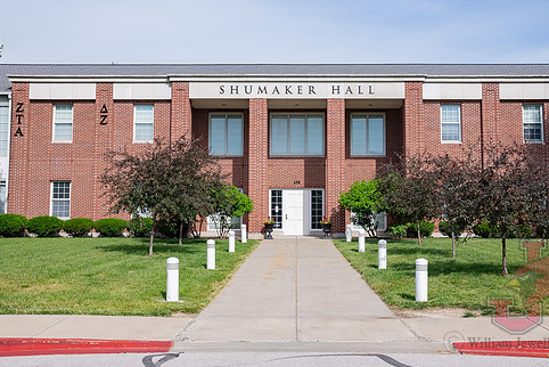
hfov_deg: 43.6
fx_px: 687
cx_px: 289
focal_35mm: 45
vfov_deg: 29.9
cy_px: 157
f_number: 13
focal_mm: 37
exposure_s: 1/400
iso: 500
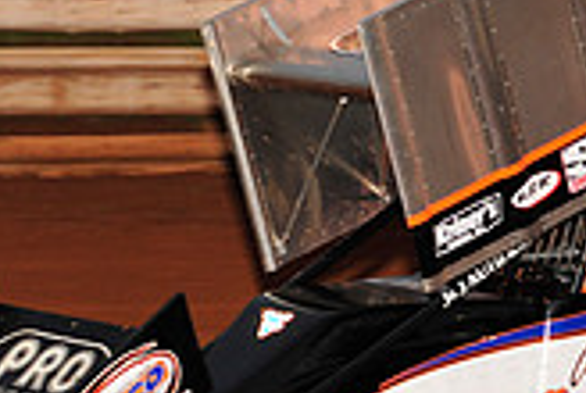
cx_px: 450
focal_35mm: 441
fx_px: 7191
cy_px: 297
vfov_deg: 3.1
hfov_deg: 4.7
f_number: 6.3
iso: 800
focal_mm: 125
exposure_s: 1/320
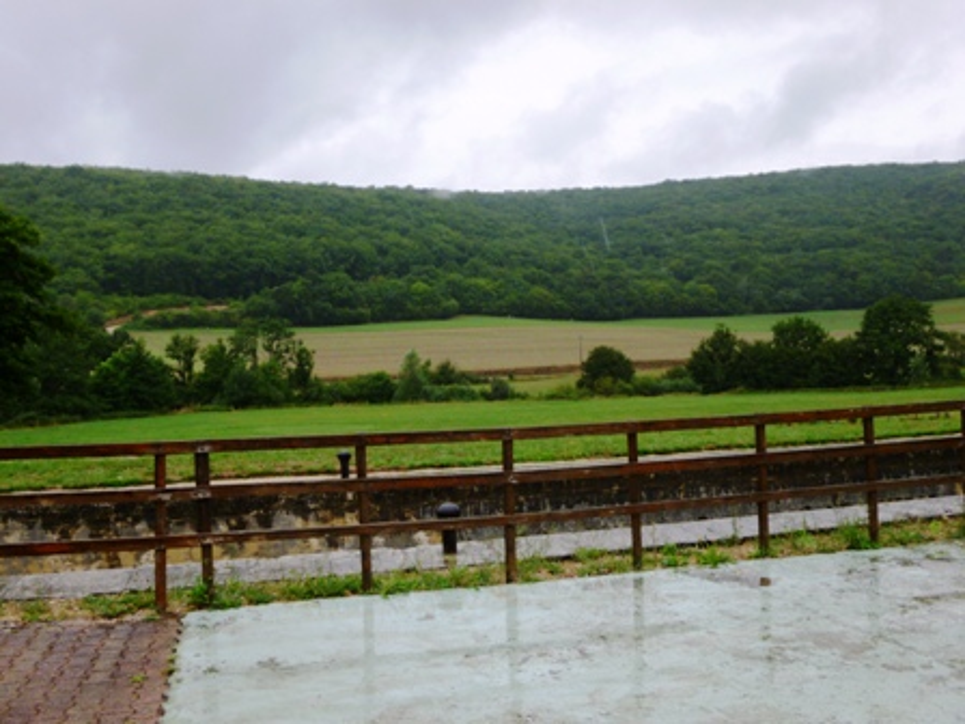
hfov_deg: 54.0
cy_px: 362
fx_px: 948
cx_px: 482
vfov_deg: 41.8
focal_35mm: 34
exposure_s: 1/320
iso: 100
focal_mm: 6
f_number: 3.5
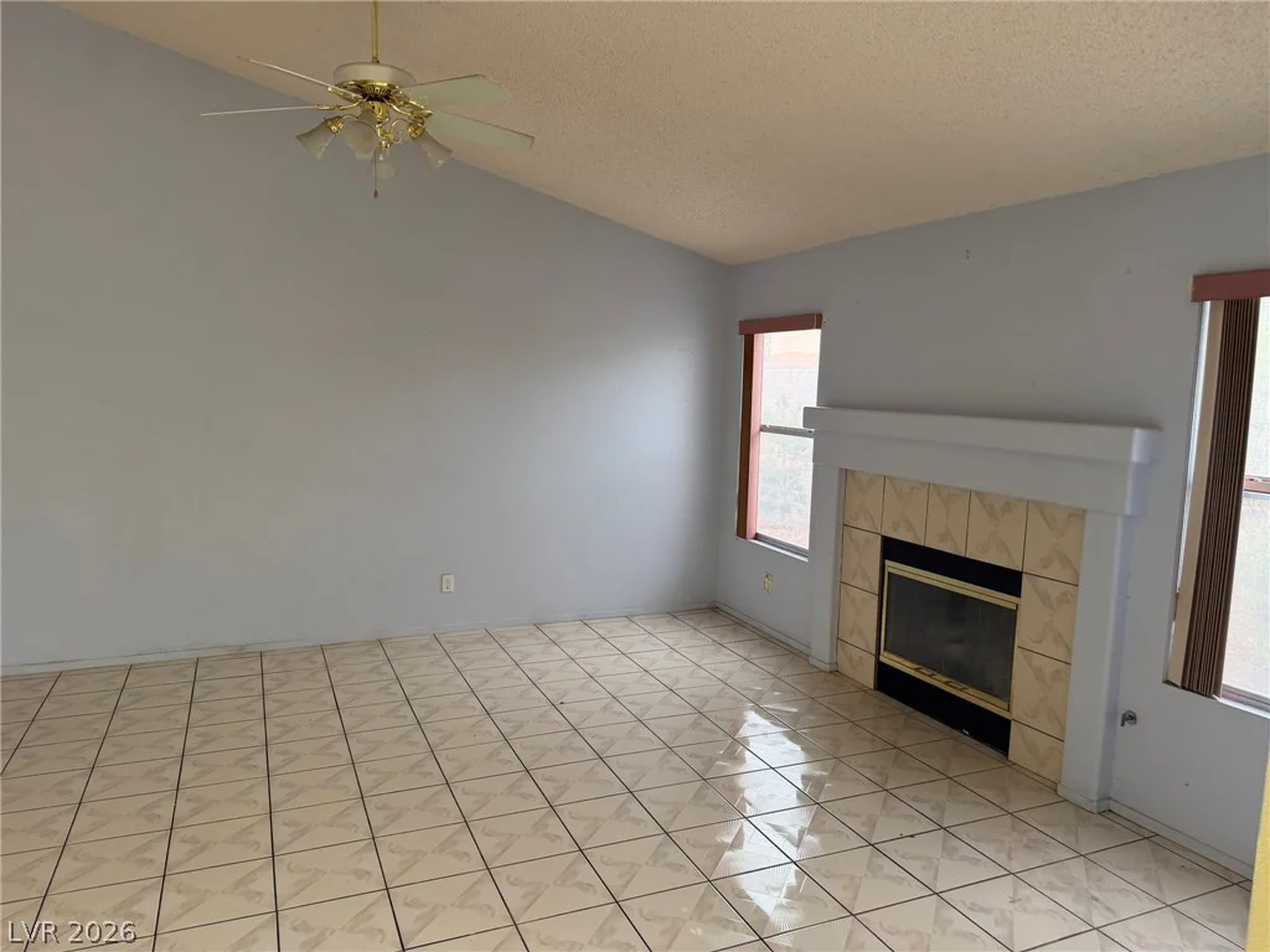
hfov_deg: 71.6
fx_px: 881
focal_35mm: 24
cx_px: 635
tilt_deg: -6.4
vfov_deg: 56.8
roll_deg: -0.5
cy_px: 476
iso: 160
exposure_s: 1/193
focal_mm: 6.76
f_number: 1.78
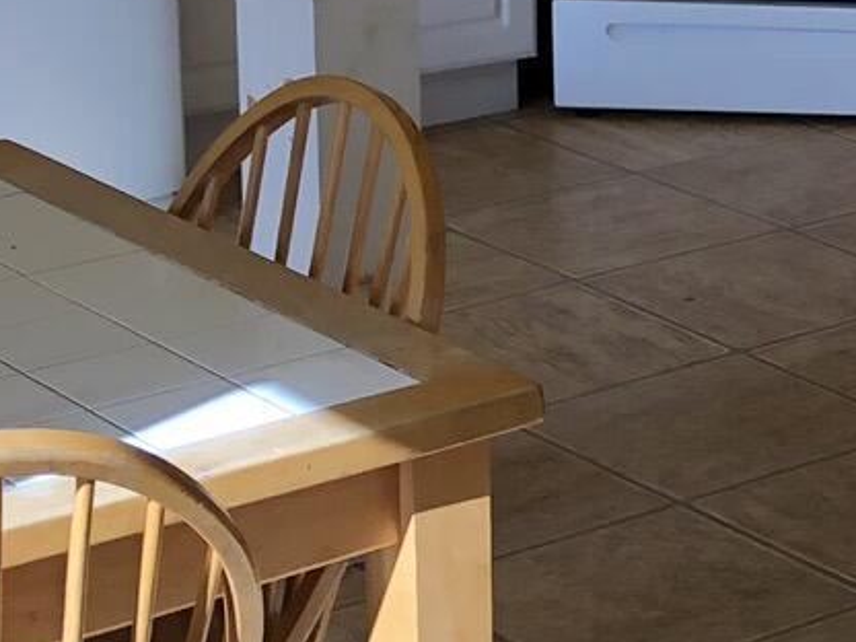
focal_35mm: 138
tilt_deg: -15.4
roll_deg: -2.7
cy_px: 167
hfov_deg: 13.5
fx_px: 3413
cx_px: 1268
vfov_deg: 10.7
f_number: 1.8
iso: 32
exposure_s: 1/120
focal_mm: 3.99
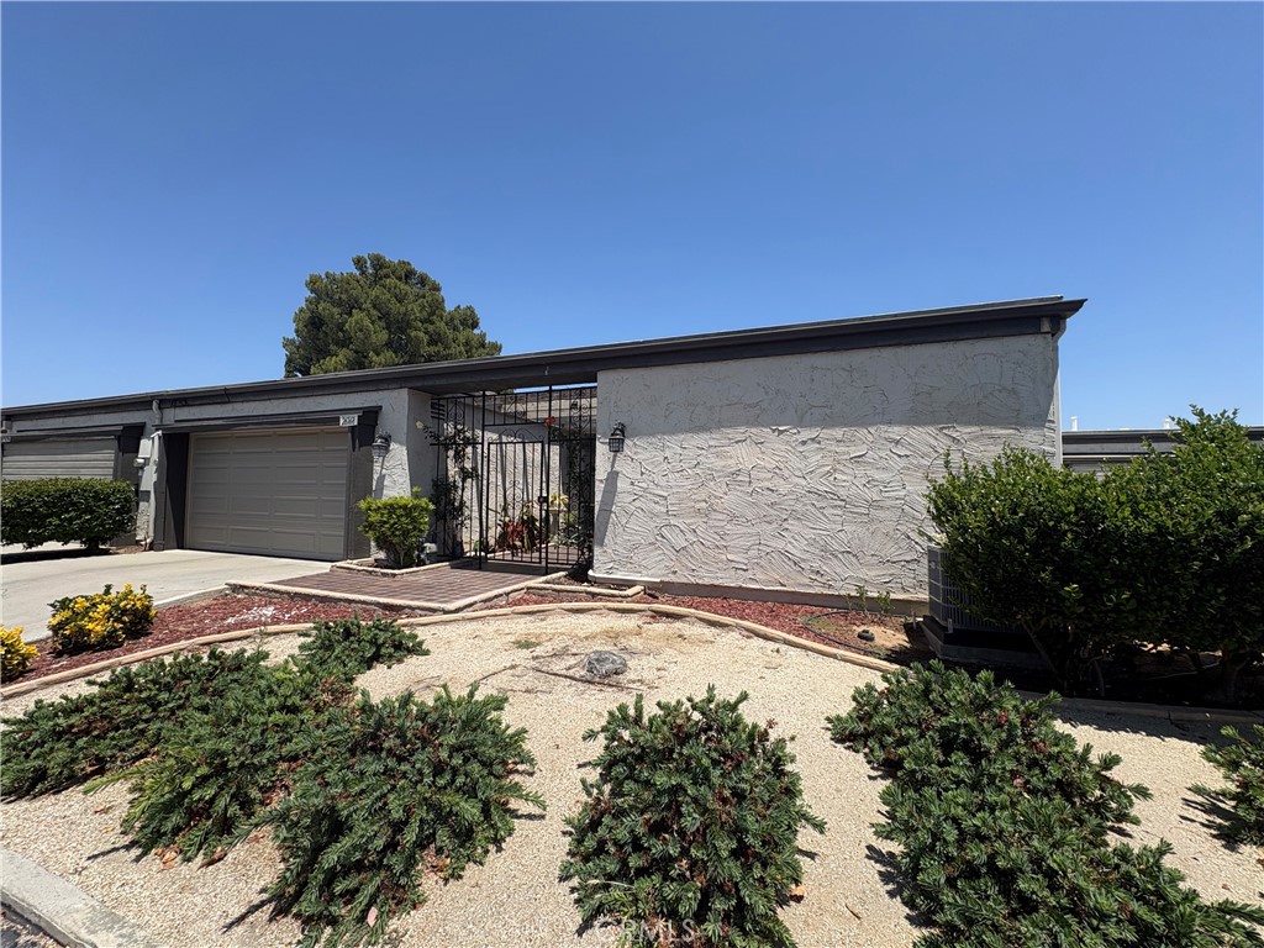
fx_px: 511
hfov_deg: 102.1
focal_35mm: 14
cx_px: 632
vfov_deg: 85.7
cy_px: 474
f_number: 2.2
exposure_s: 1/2273
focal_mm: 2.22
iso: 50
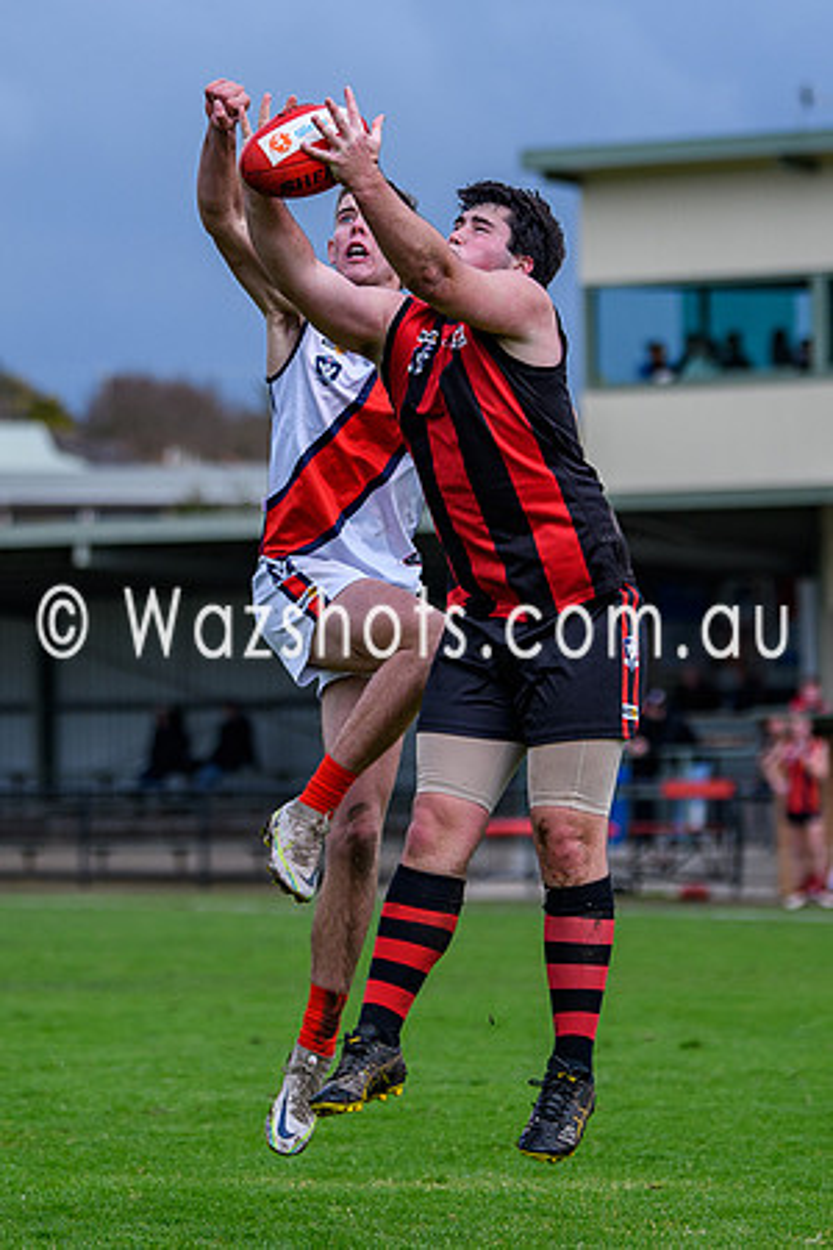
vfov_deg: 6.2
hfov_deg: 4.1
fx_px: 11625
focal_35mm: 335
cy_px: 470
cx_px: 383
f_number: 2.8
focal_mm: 116
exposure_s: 1/2500
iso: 200
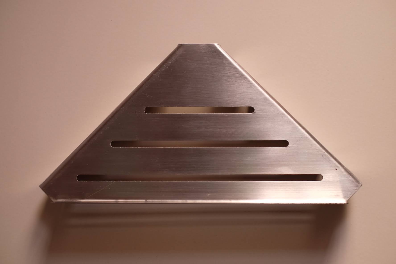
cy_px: 132
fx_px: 583
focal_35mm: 53
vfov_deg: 25.5
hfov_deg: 37.5
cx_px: 198
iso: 400
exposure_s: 1/60
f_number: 2.5
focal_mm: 35
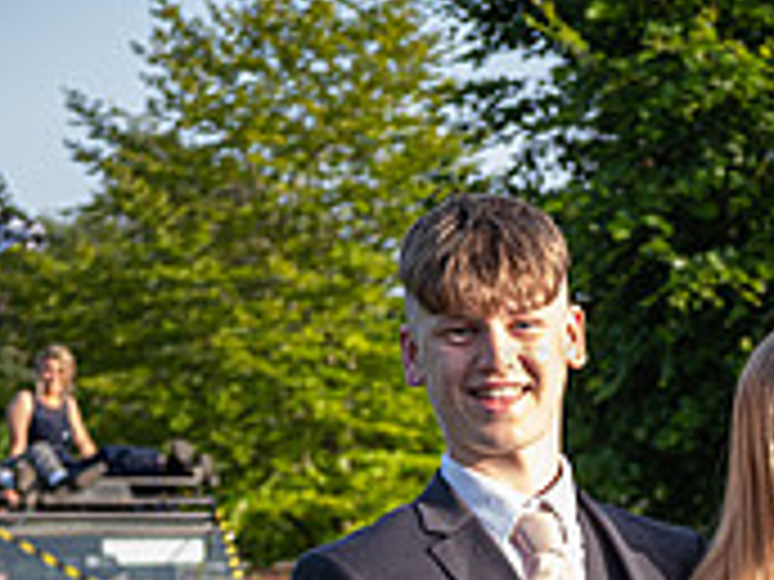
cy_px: 998
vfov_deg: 10.9
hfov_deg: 15.3
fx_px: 2862
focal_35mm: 128
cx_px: 644
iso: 100
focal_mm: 34.3
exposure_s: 1/250
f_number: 3.6
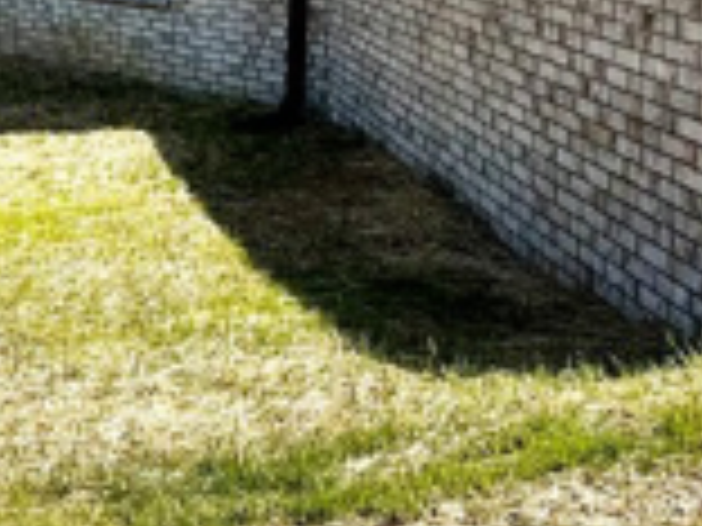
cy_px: -130
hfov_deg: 29.3
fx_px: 1217
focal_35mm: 60
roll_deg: -1.0
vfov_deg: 22.2
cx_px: -52
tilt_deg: -0.8
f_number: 2.2
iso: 50
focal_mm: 2.22
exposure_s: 1/1211
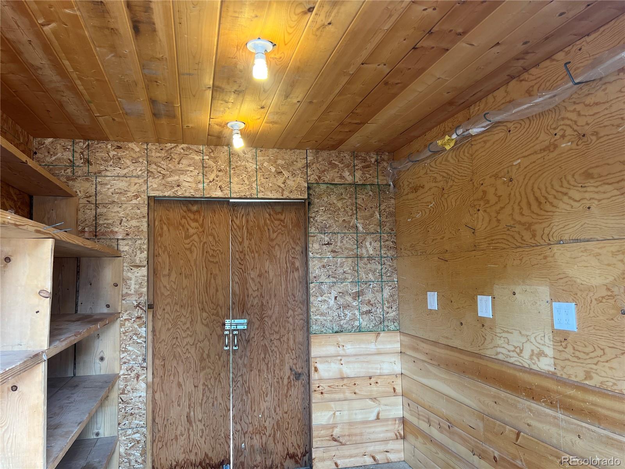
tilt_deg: +3.0
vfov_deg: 53.1
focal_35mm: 26
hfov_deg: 67.3
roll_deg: +0.9
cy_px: 234
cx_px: 312
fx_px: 469
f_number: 1.5
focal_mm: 5.7
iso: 100
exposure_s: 1/120
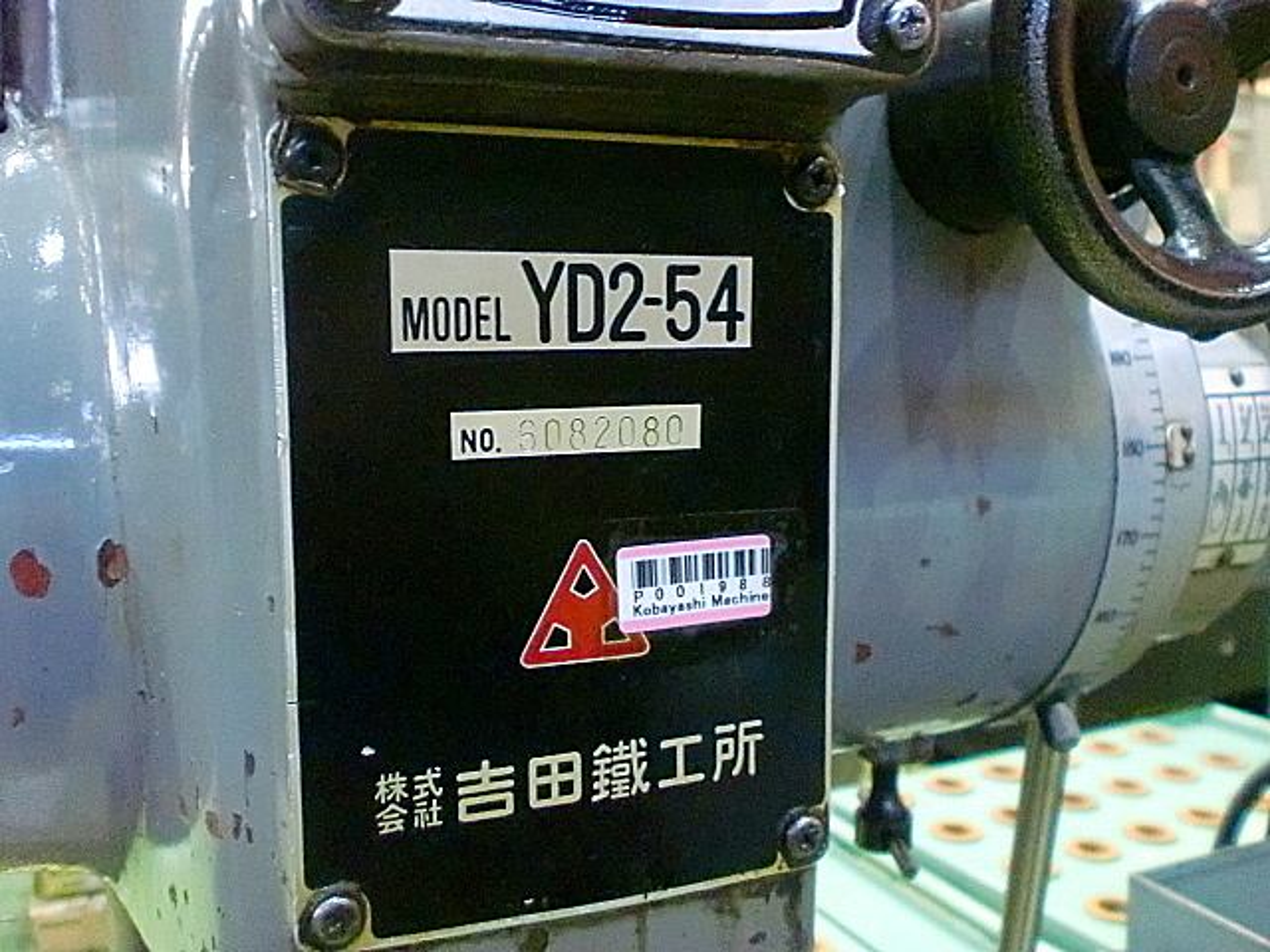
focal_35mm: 35
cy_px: 476
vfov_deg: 40.7
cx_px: 635
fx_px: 1284
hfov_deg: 52.6
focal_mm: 6.3
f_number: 3.1
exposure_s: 1/40
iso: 1600
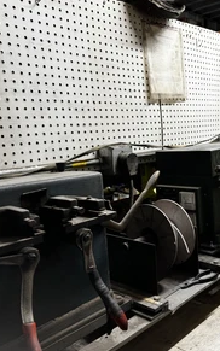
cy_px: 176
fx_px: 336
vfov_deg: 55.3
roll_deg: +4.6
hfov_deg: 35.4
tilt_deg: -9.2
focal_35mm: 35
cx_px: 167
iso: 200
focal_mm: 6.76
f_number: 1.78
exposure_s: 1/60
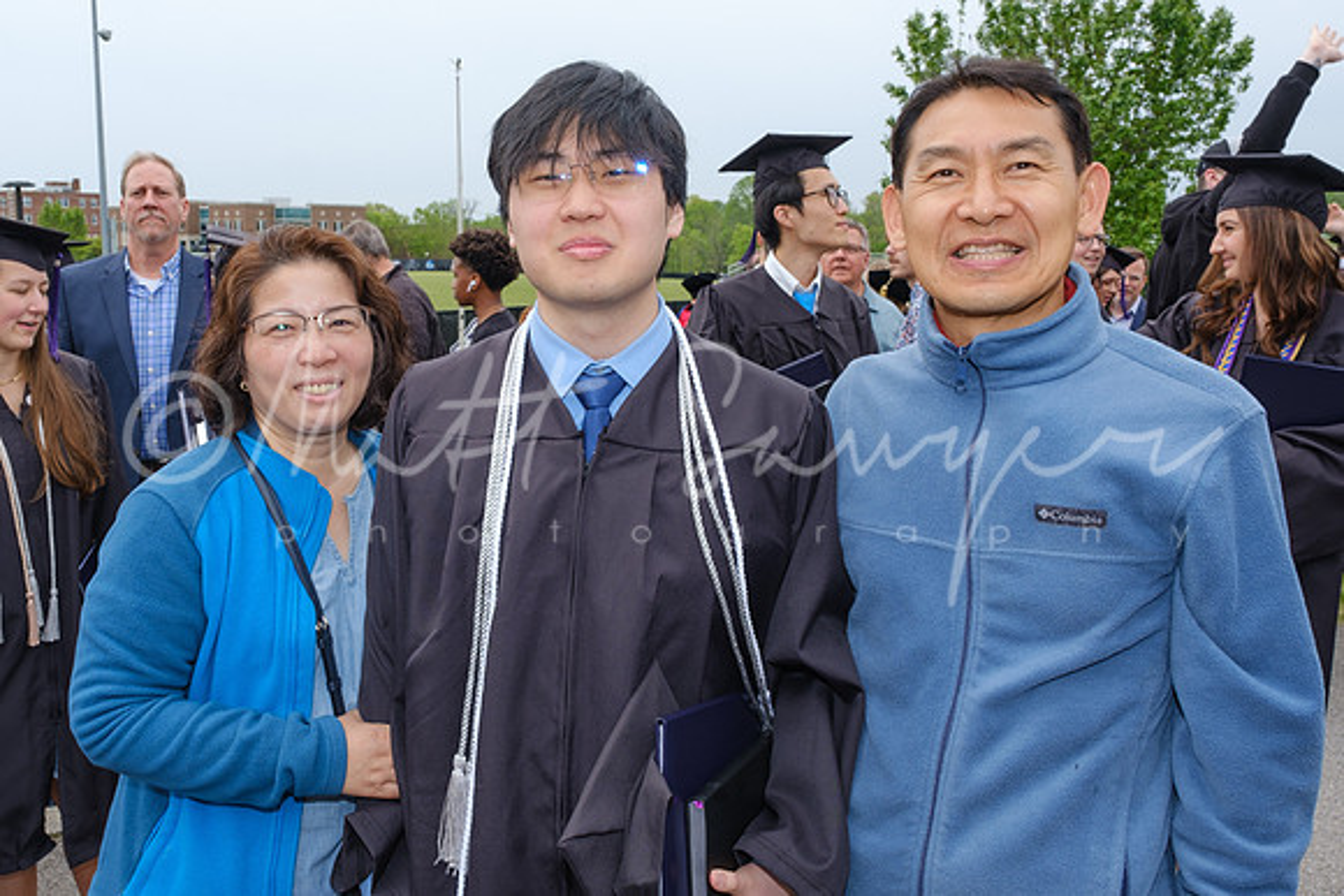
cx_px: 538
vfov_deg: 42.1
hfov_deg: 59.5
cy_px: 448
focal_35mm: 31
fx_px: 1165
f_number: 8
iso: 200
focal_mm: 17
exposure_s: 1/125
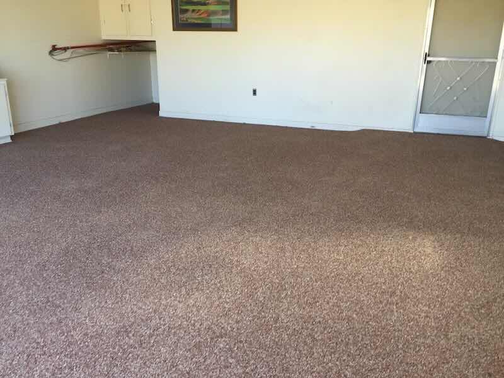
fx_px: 422
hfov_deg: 61.7
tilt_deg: -21.5
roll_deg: -0.1
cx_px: 252
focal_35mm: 29
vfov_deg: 48.2
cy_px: 189
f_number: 2.2
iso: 50
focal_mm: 4.15
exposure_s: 1/120
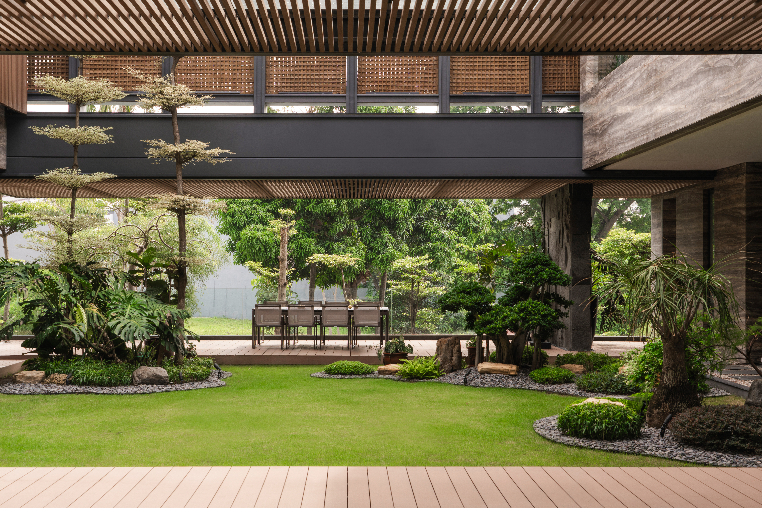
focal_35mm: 46
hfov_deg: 42.7
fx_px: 974
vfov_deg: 29.3
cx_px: 381
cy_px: 254
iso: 100
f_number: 11
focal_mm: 46
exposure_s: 1/10
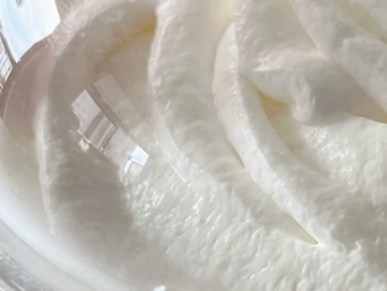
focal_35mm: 106
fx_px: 1186
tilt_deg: -46.4
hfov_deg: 18.3
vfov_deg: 14.0
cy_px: 187
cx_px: 324
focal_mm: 5.1
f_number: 1.6
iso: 125
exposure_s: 1/121
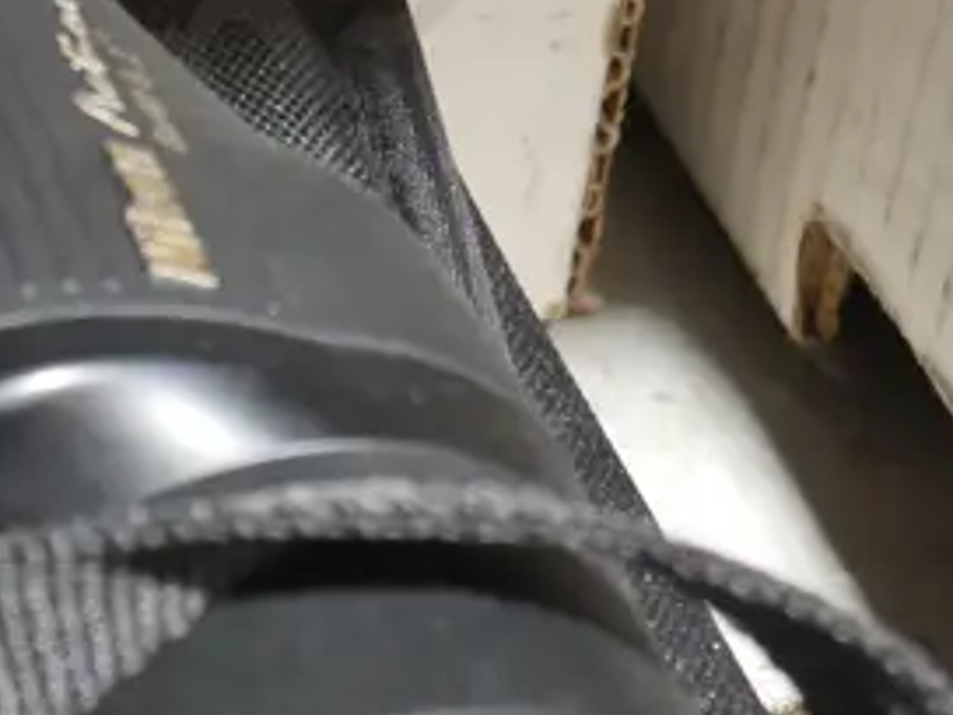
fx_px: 4983
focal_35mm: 181
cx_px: -322
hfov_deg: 10.7
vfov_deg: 8.2
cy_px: 489
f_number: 5.2
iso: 3200
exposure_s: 1/60
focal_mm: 24
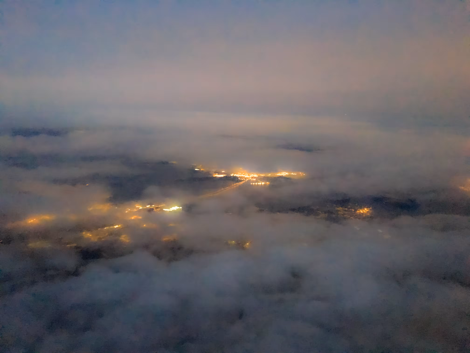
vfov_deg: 48.2
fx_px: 394
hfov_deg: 61.7
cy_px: 176
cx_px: 235
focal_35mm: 29
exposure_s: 1/4
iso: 1250
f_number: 2.2
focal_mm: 4.15
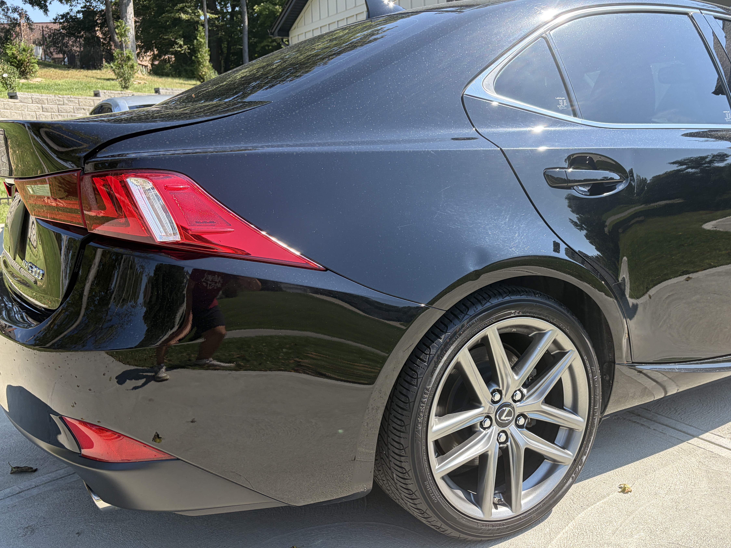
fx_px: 697
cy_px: 283
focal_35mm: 33
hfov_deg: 55.0
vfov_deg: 42.9
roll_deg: +2.5
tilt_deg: -9.9
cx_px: 438
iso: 50
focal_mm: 5.96
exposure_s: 1/1117
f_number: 1.6
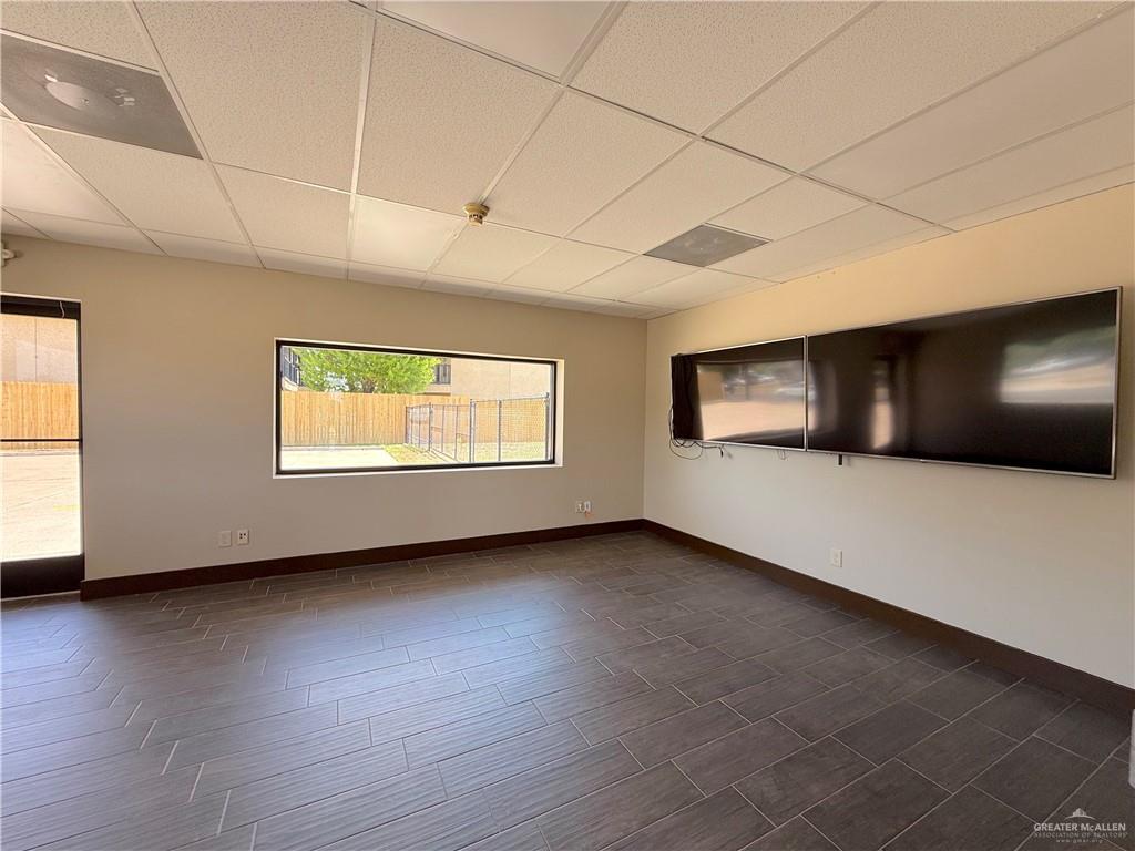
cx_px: 568
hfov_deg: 102.1
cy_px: 426
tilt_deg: -1.8
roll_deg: -0.7
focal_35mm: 14
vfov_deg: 85.7
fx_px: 459
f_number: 2.2
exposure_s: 1/105
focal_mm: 2.22
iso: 50
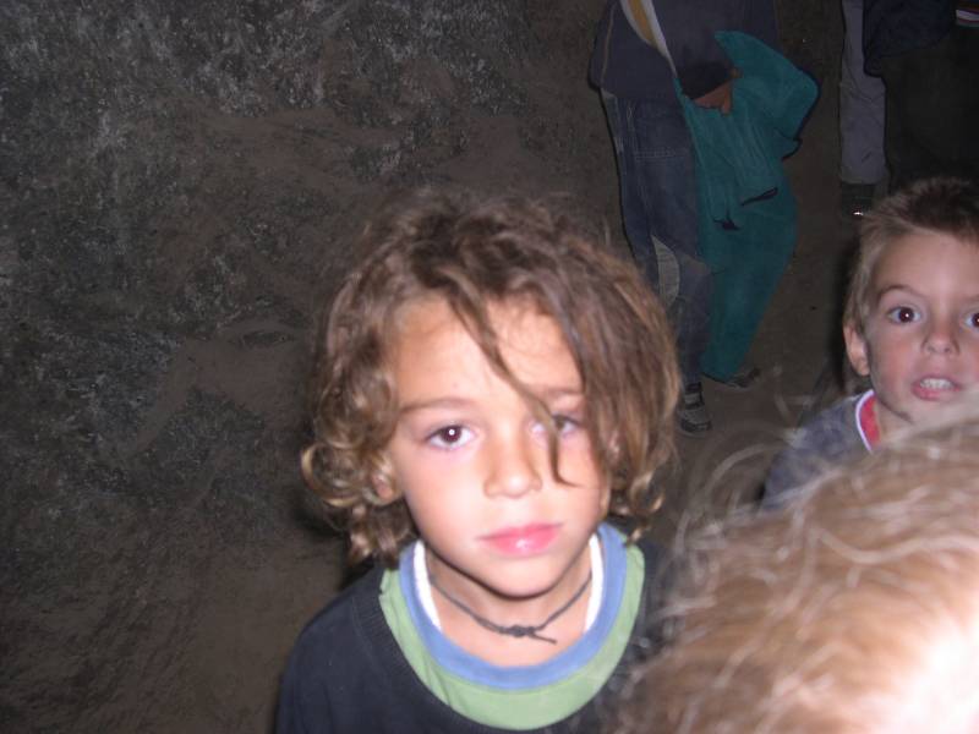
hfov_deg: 49.0
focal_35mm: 38
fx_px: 1075
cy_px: 367
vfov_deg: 37.7
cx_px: 490
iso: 100
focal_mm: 8
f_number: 2.8
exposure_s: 1/60
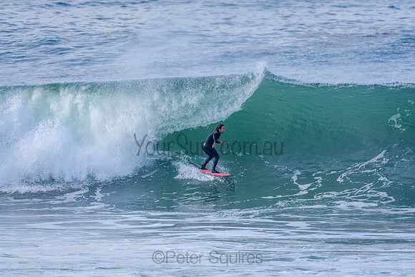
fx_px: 8647
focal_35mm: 750
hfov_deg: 2.7
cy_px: 138
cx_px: 208
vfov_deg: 1.8
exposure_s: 1/2000
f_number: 5.6
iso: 500
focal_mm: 500
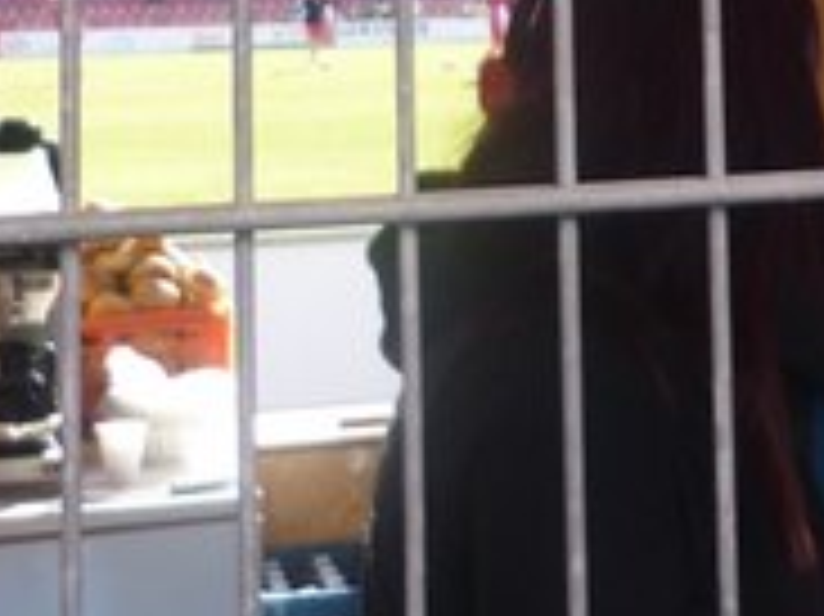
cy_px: -274
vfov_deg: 14.5
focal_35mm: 96
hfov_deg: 19.8
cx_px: 826
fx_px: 2284
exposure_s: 1/200
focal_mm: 5.5
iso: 80
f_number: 2.8
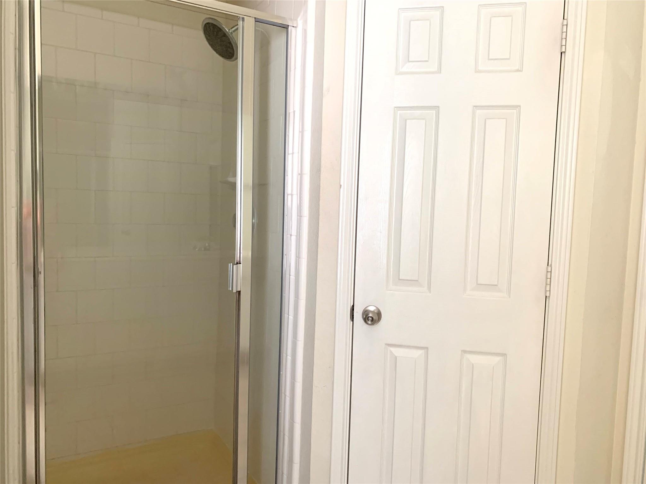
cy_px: 242
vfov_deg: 53.1
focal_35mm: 26
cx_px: 323
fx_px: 485
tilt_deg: -4.2
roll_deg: -1.7
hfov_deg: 67.3
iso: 160
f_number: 1.8
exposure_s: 1/60
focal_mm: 4.25
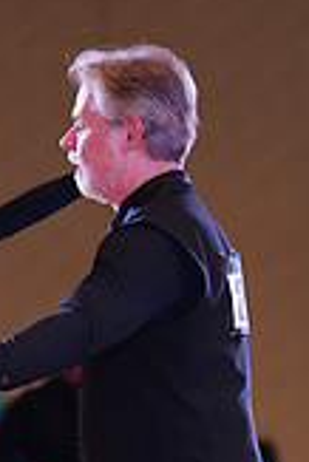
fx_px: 7027
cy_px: 666
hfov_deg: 2.5
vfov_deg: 3.8
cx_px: -27
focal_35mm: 547
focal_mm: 154
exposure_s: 1/400
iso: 5000
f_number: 2.8
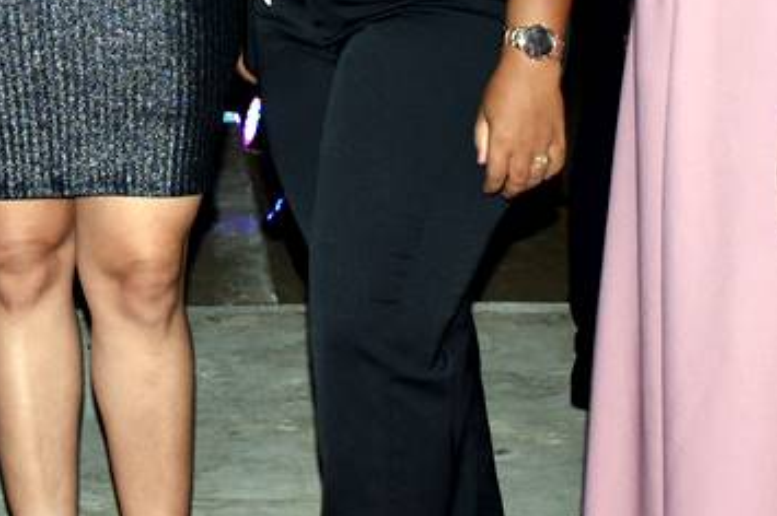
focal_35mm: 132
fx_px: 2846
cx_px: 179
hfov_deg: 15.5
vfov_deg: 10.3
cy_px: 0
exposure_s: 1/80
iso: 1000
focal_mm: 26
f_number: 3.8
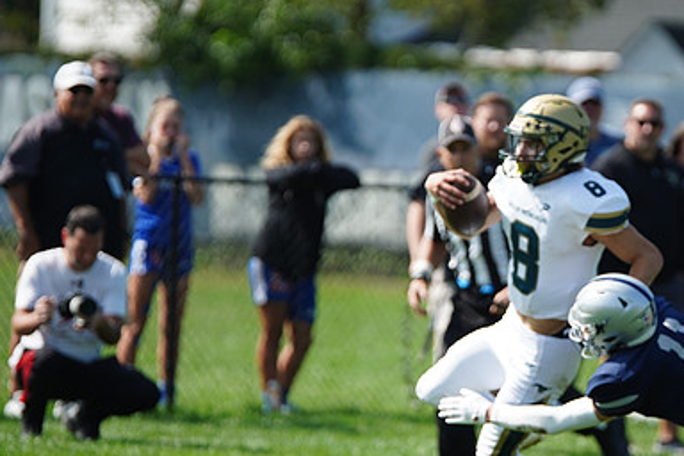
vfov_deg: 3.5
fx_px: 7485
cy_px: 234
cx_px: 470
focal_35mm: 394
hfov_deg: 5.2
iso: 400
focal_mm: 261
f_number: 2.8
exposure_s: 1/3200
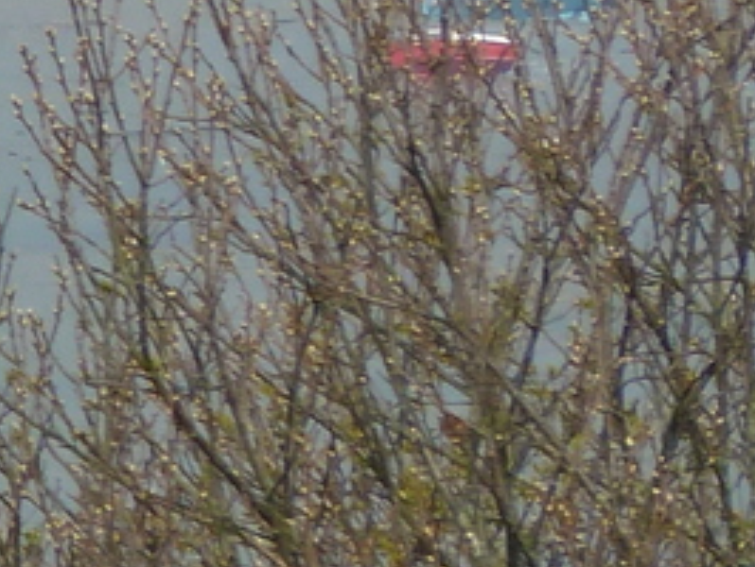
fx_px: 29537
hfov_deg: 1.5
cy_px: -610
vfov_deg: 1.1
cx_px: -1260
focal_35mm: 1353
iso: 80
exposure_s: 1/400
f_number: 5.6
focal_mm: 37
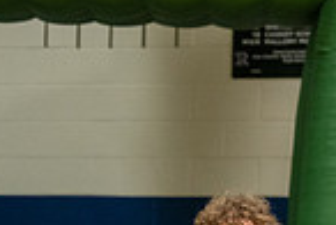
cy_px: 417
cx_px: 212
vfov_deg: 4.1
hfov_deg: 6.2
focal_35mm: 333
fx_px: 3114
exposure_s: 1/320
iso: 6400
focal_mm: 84
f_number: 2.8
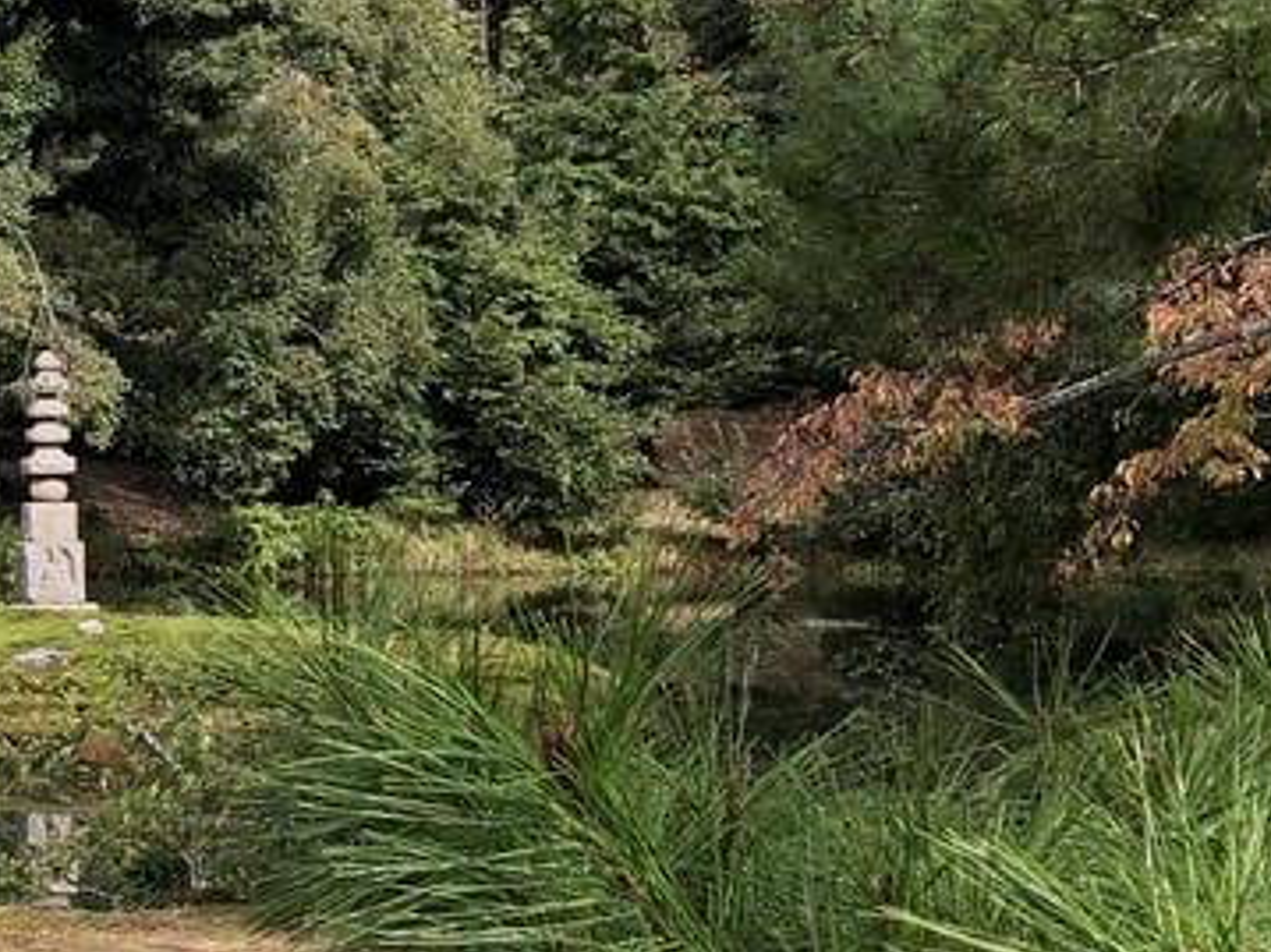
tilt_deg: +0.4
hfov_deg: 19.6
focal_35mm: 97
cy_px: 287
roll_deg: -0.5
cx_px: -18
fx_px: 3560
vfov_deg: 15.2
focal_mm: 3.99
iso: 20
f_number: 1.8
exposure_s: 1/372
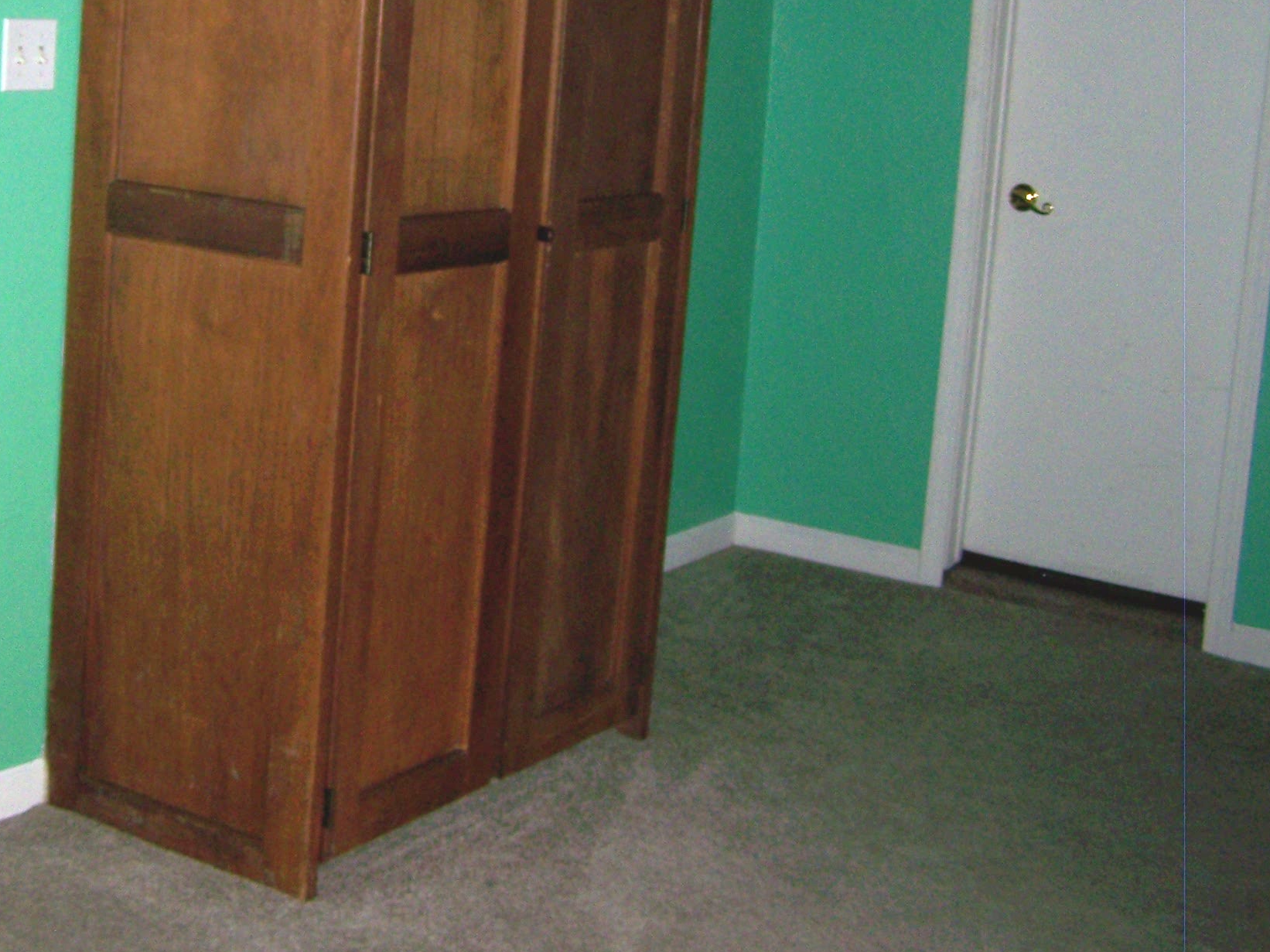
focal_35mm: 60
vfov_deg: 24.1
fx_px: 2201
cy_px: 229
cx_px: 323
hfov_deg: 31.6
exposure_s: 1/60
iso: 80
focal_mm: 6.3
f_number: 2.8
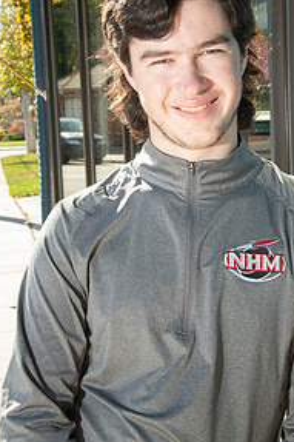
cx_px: 215
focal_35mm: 102
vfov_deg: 20.0
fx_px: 1251
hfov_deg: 13.4
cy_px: 222
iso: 2000
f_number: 18
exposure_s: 1/160
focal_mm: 65
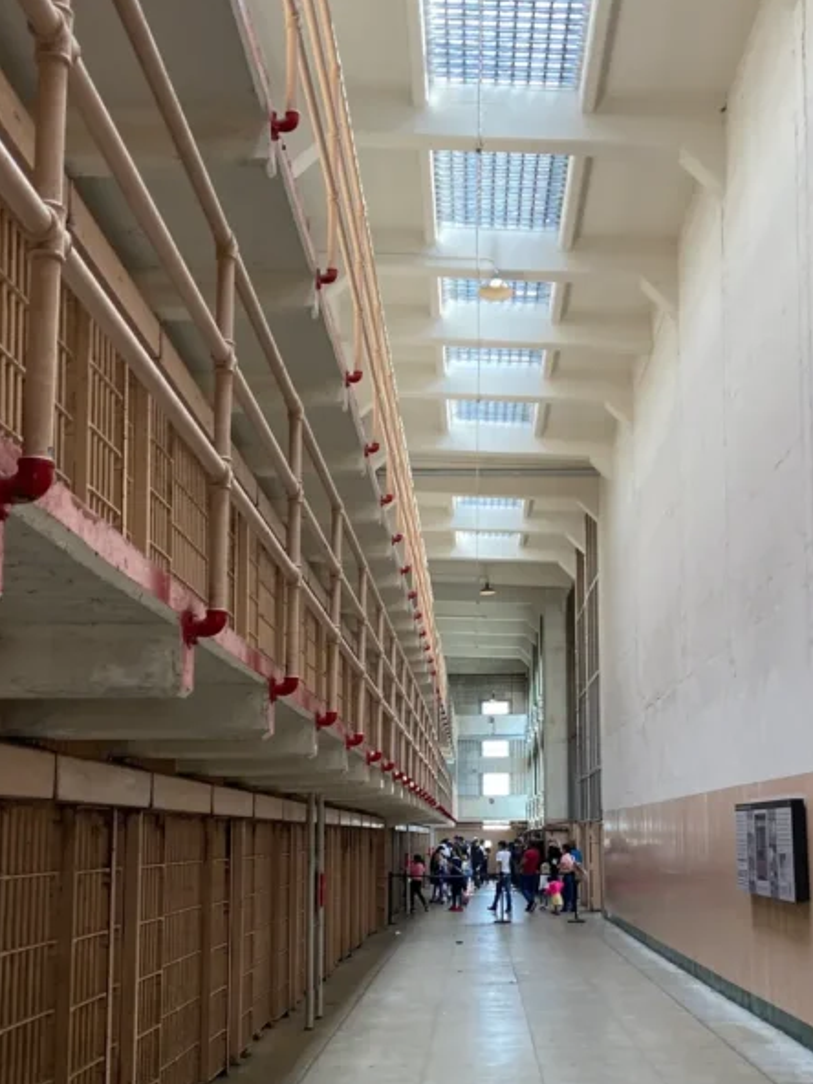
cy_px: 699
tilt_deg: +6.5
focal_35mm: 45
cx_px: 465
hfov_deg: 32.1
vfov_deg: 41.7
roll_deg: +0.1
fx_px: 1409
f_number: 1.8
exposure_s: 1/61
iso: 50
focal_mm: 4.25
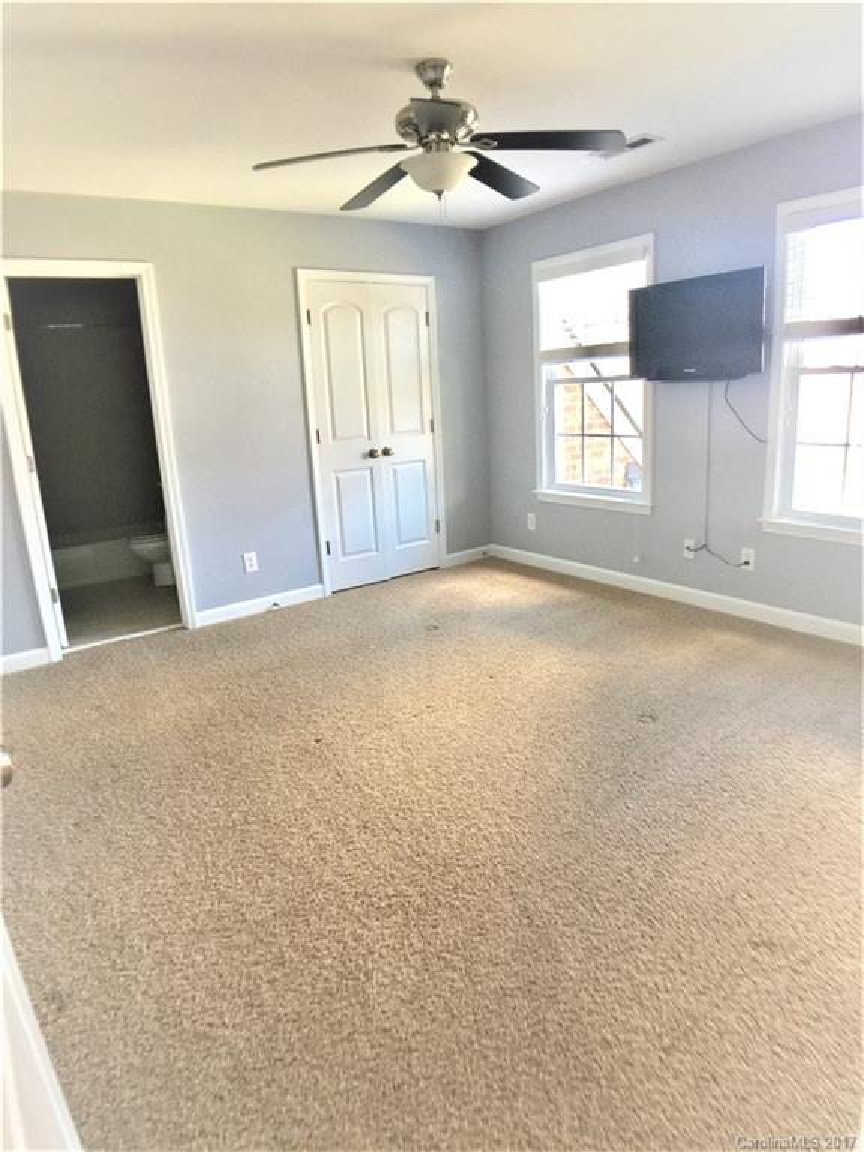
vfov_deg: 61.7
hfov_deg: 48.2
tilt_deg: -13.7
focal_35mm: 29
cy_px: 576
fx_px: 965
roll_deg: +2.7
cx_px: 432
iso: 40
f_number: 2.2
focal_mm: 4.15
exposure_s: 1/15
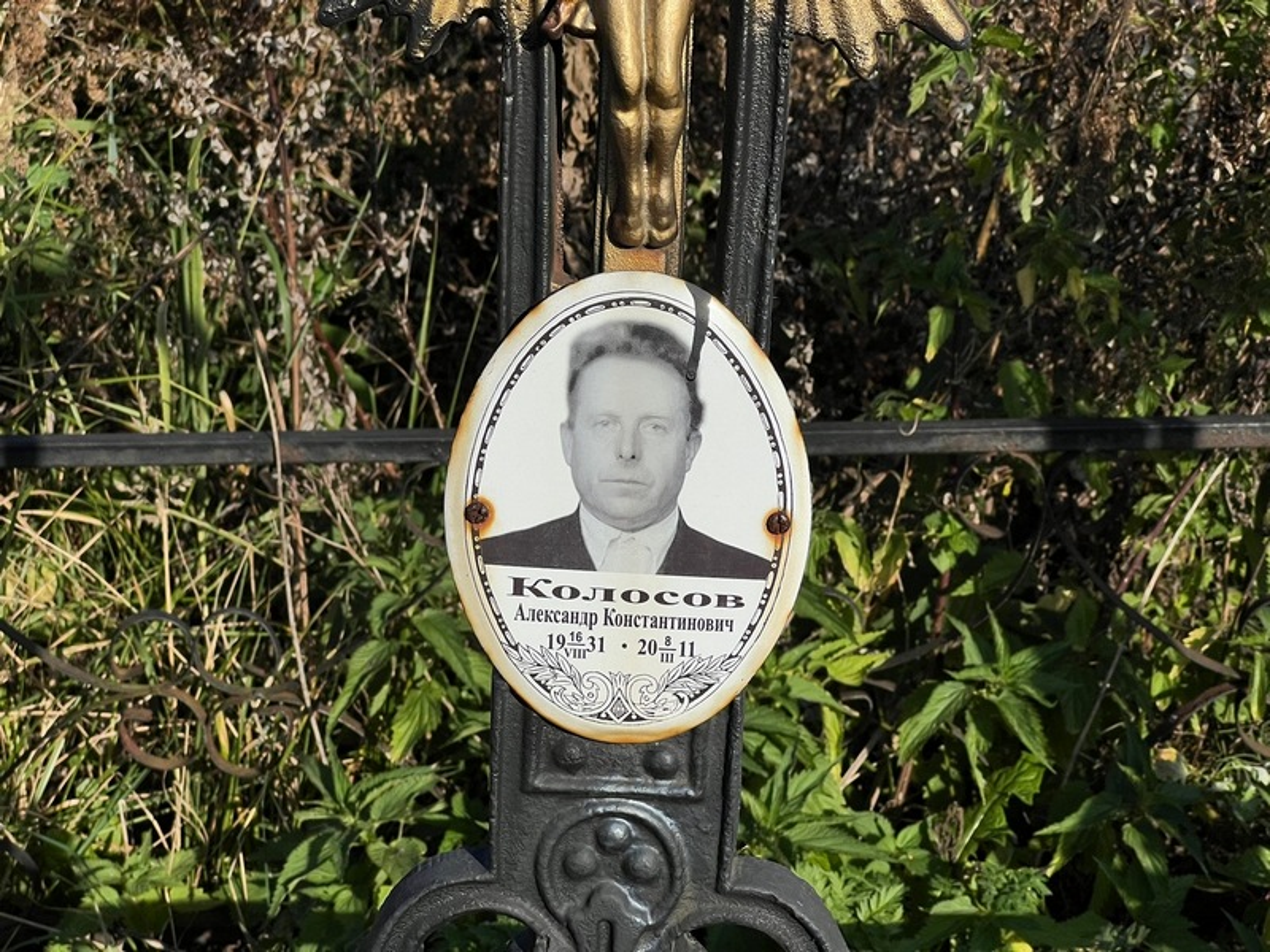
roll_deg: +2.2
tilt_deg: -17.6
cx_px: 635
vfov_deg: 19.1
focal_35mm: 77
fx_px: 2825
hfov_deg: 25.3
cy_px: 476
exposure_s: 1/1672
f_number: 2.8
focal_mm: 9
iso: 32
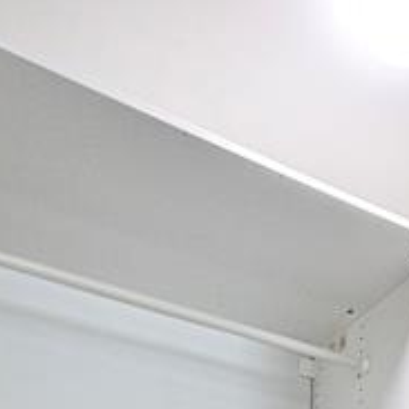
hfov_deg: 33.0
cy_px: 677
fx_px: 668
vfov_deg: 23.5
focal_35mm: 50
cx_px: 333
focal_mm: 14
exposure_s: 1/160
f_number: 6.3
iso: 1600
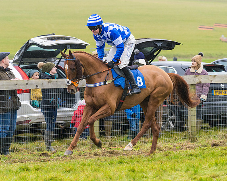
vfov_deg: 6.0
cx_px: 115
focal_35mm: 260
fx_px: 1743
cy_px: 94
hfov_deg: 7.5
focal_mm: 135
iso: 800
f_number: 4
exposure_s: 1/640
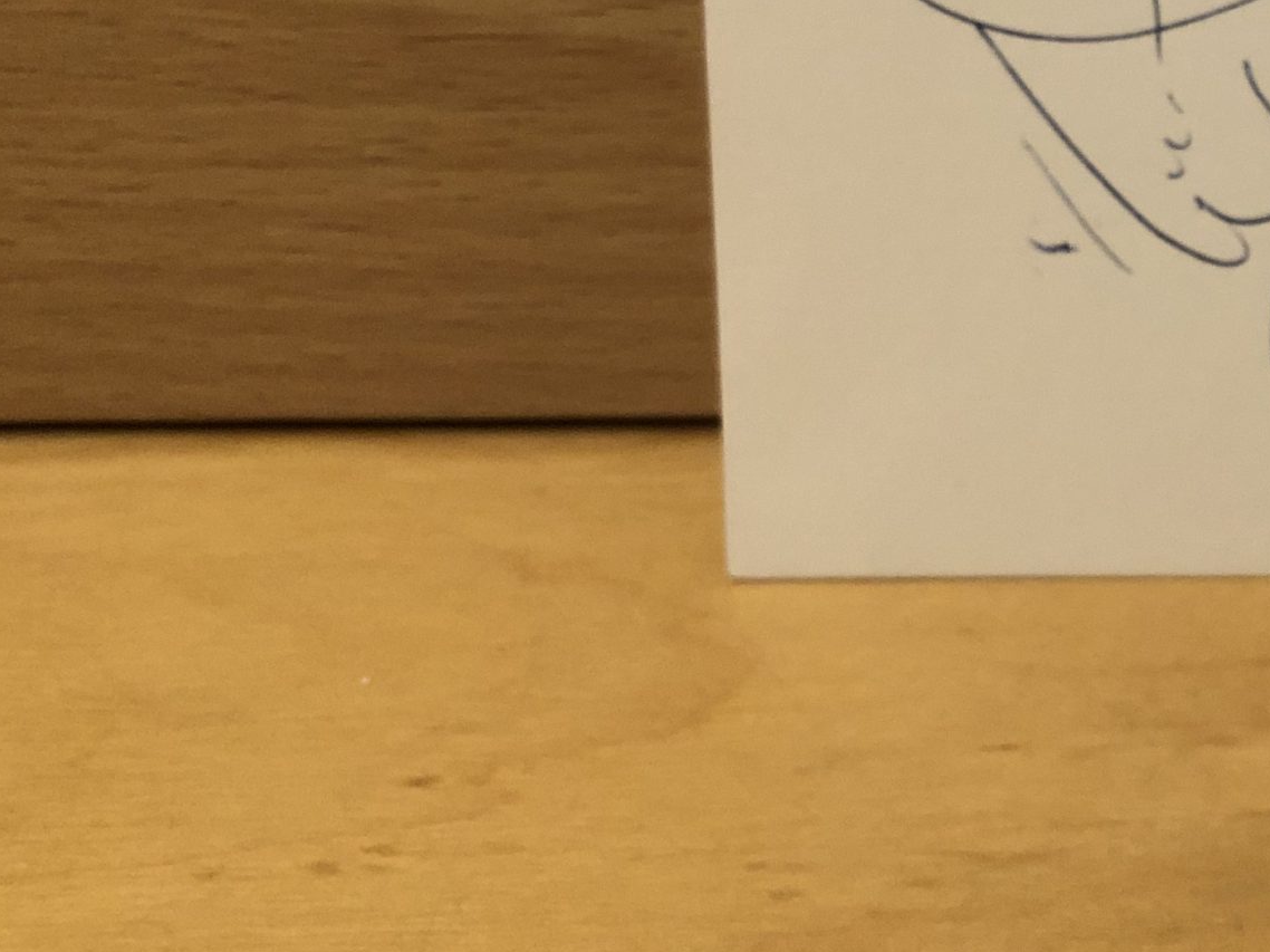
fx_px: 2311
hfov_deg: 28.2
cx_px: 1365
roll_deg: -0.3
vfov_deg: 22.8
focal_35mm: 63
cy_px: 124
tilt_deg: -26.7
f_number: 1.8
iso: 100
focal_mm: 3.99
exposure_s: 1/9
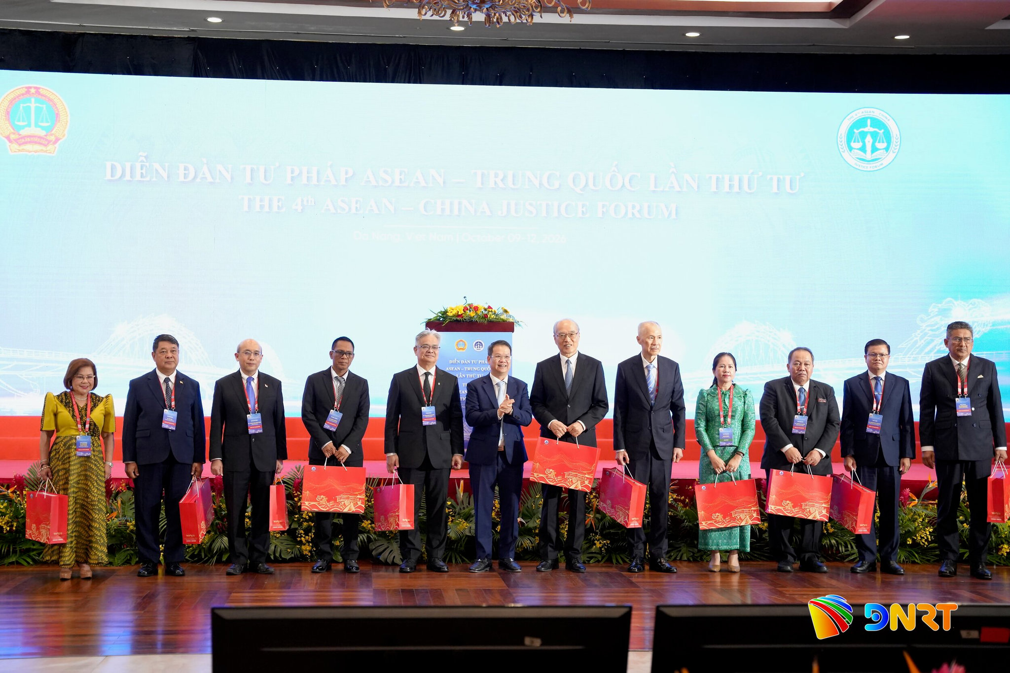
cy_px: 336
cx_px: 505
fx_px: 1512
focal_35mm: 54
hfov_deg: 36.9
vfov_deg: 25.1
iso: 3200
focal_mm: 53.9
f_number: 3.2
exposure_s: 1/320
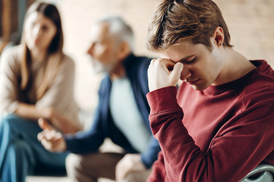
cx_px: 137
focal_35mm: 85
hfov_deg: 23.9
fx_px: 647
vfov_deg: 16.1
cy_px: 91
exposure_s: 1/200
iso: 500
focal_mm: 85
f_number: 2
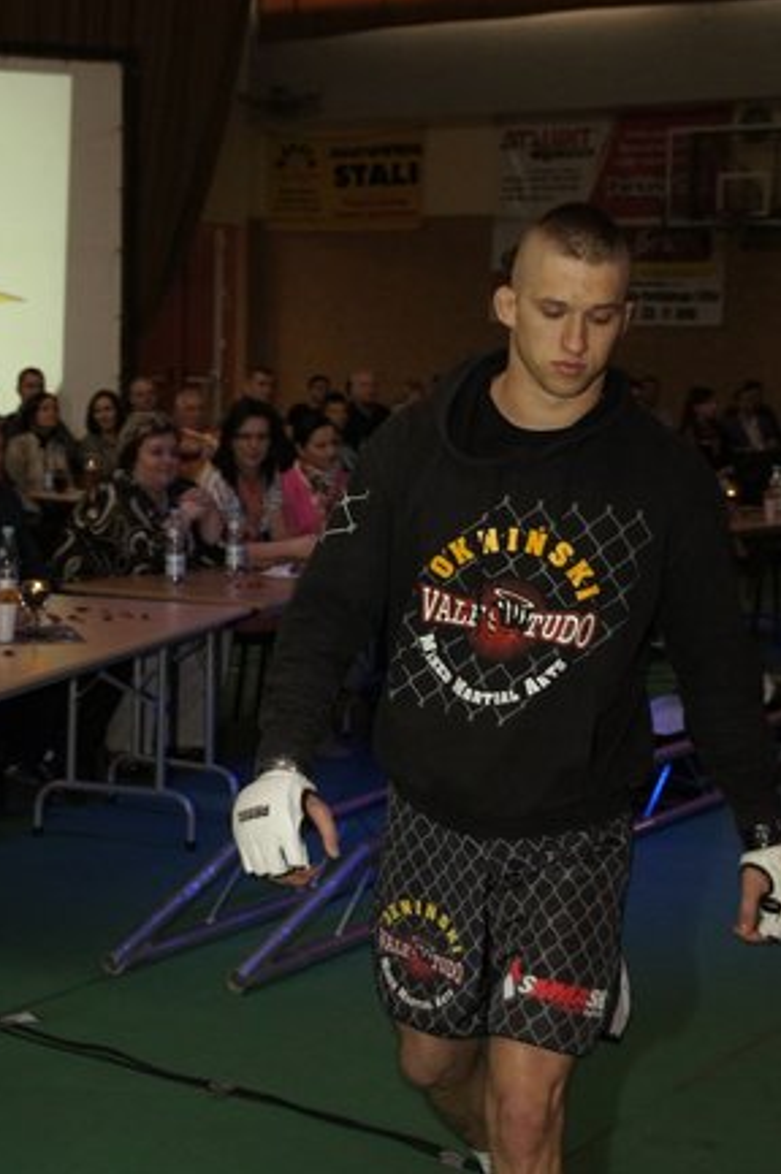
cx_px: 430
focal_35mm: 57
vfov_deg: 35.0
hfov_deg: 23.7
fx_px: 1858
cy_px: 476
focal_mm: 30
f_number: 5.6
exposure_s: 1/60
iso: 1600
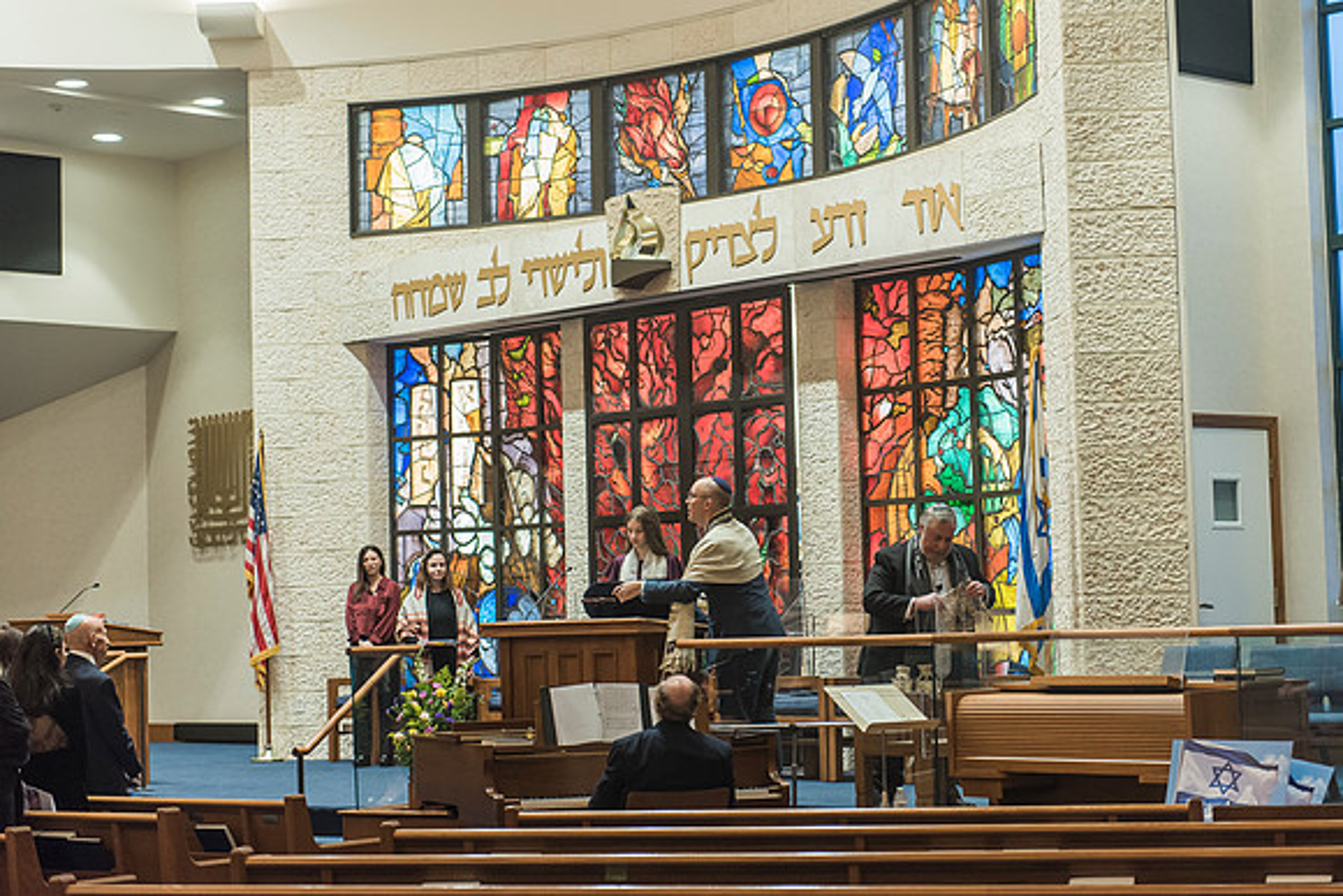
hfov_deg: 27.7
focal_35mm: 73
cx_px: 700
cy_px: 429
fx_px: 2722
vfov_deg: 18.7
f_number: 2.8
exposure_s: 1/100
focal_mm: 70
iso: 1600
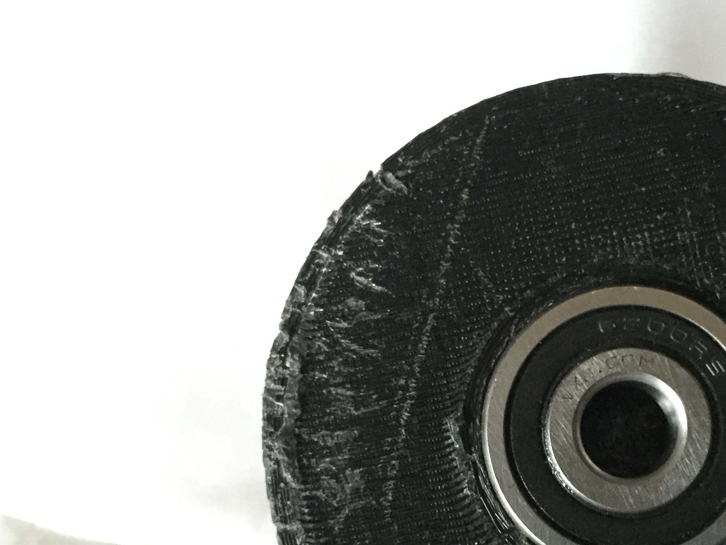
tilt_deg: -53.2
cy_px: 421
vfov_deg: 31.5
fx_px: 944
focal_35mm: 45
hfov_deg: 40.8
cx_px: 545
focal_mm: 4.15
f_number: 2.2
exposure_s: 1/15
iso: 1250
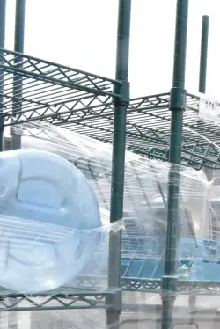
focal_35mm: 66
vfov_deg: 27.9
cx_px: 213
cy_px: 358
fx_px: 604
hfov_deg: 20.1
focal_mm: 18
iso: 6400
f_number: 18
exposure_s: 1/1250
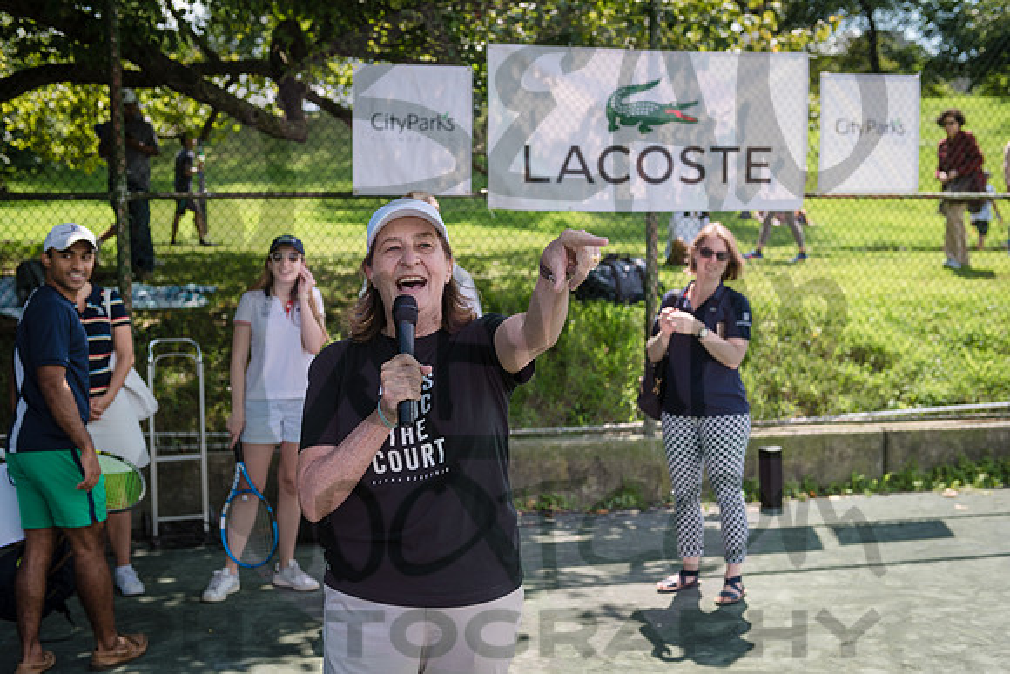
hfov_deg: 41.1
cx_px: 505
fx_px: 1347
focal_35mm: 48
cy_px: 337
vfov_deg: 28.1
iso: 200
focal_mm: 48
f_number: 4
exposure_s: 1/800
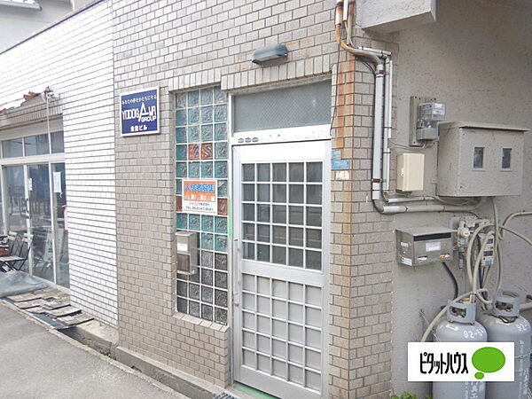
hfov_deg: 71.6
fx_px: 369
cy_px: 200
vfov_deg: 56.8
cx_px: 266
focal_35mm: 24
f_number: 2.8
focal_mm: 4.3
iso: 200
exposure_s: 1/400
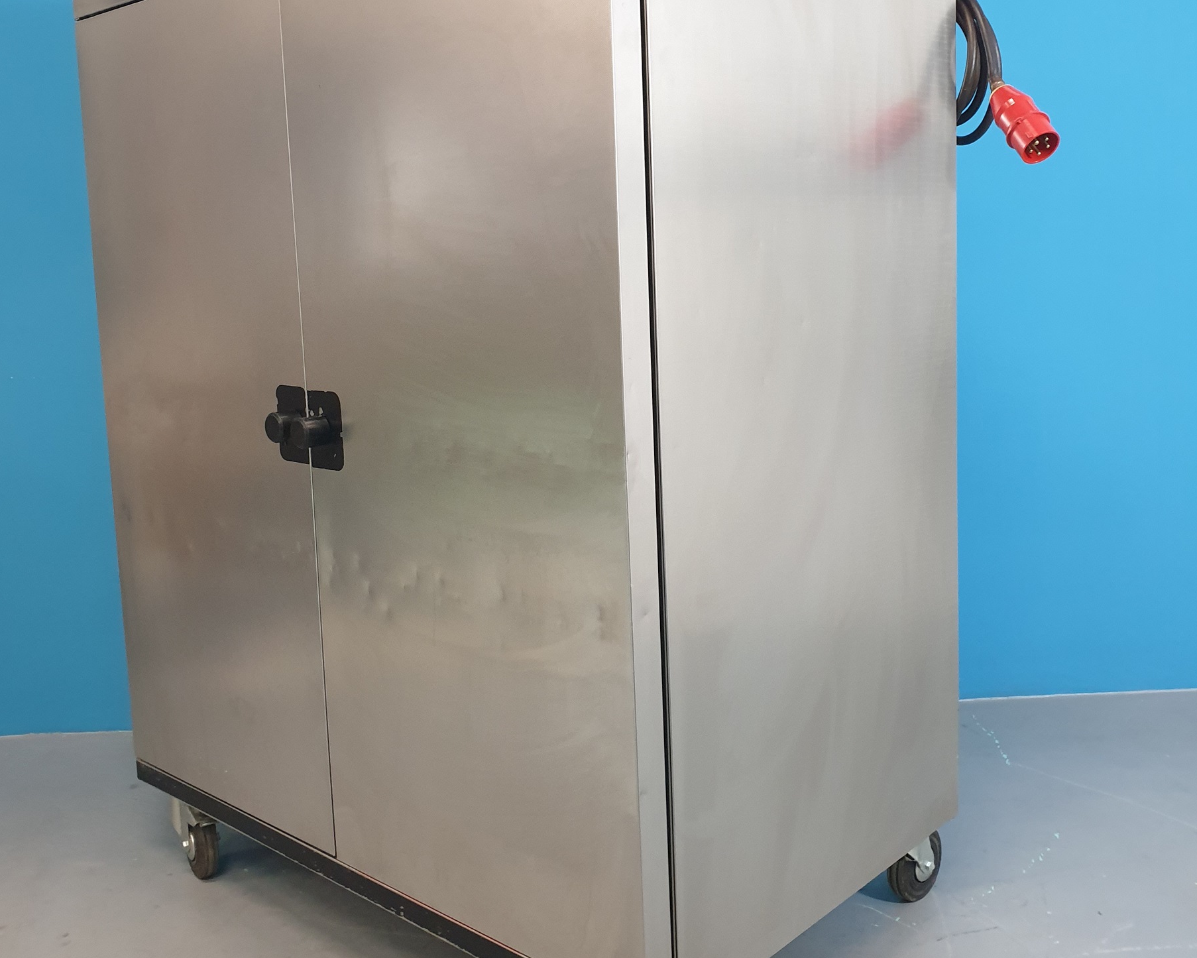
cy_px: 398
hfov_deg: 52.8
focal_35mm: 34
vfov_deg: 43.2
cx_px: 598
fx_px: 1205
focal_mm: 4.3
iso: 320
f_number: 2.4
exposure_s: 1/20
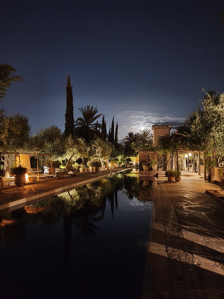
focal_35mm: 26
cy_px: 150
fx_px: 224
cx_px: 112
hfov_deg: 53.1
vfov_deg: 67.3
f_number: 1.5
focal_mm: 4.32
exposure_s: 1/4
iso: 1250
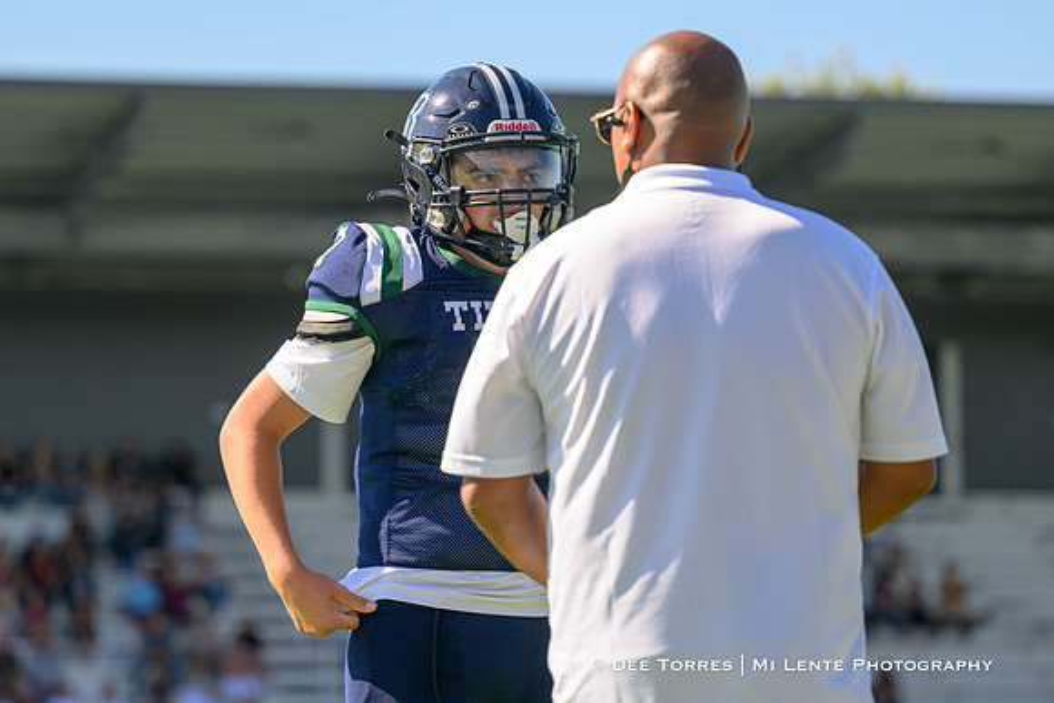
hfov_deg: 11.2
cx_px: 430
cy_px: 306
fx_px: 5373
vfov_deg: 7.5
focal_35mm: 183
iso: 500
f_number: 4
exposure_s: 1/2500
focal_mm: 155
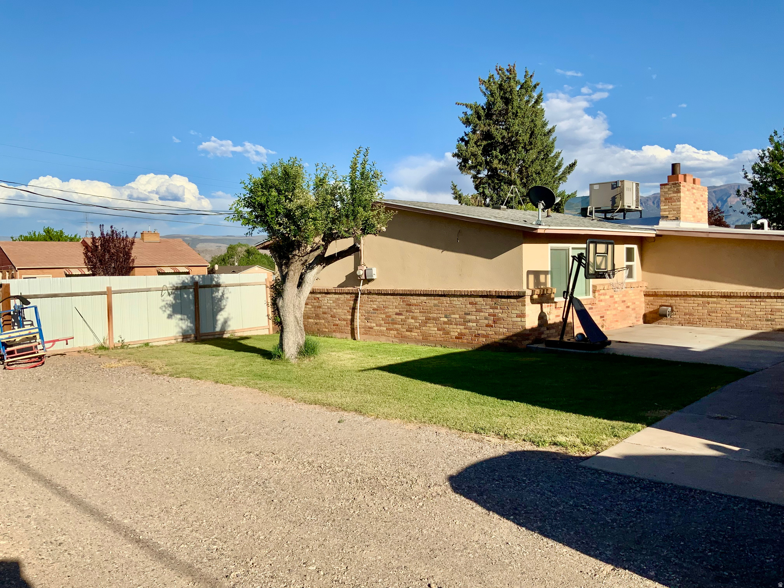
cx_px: 392
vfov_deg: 48.2
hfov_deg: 61.7
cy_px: 294
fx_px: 657
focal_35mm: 29
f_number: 1.8
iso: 20
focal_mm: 3
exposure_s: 1/2538
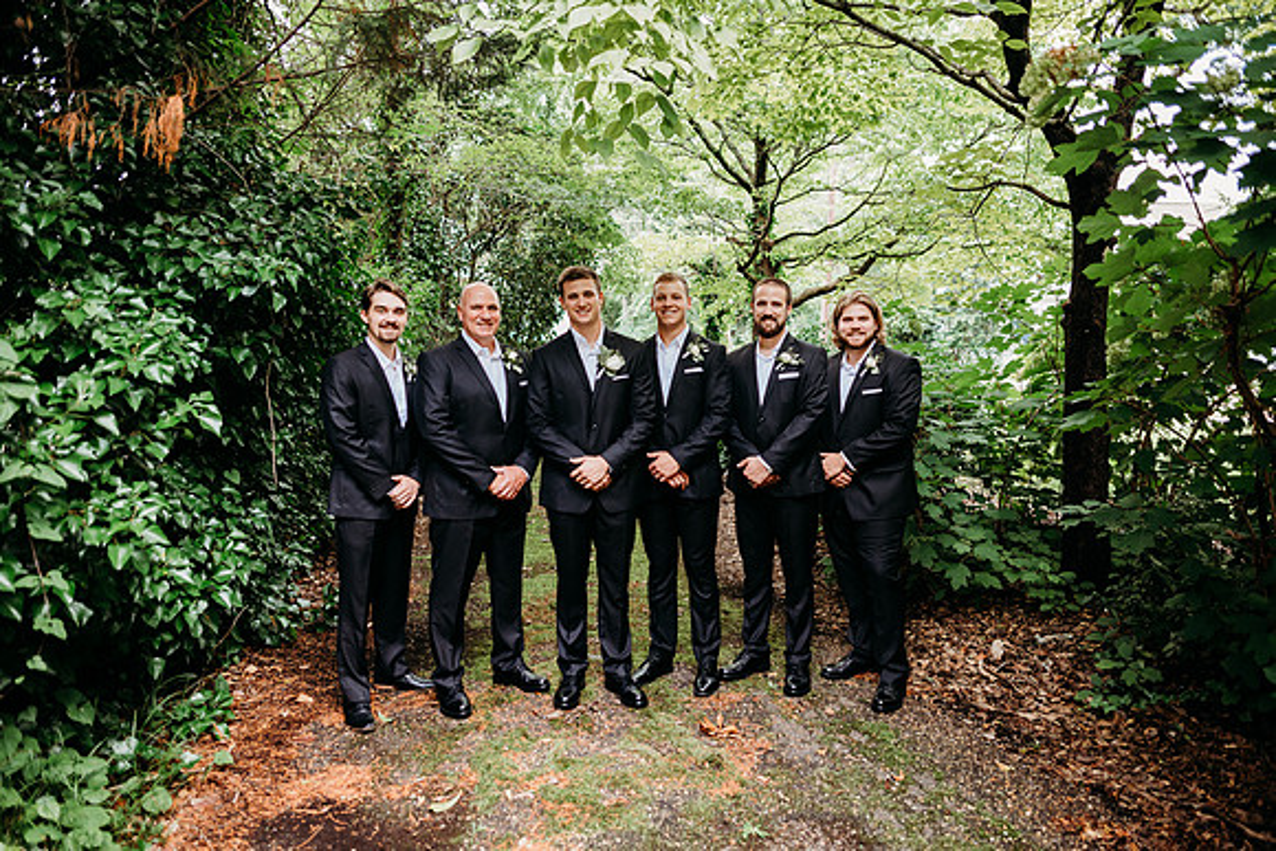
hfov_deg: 73.7
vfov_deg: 53.2
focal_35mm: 24
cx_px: 638
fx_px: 851
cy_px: 426
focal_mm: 24
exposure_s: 1/160
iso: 320
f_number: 2.5
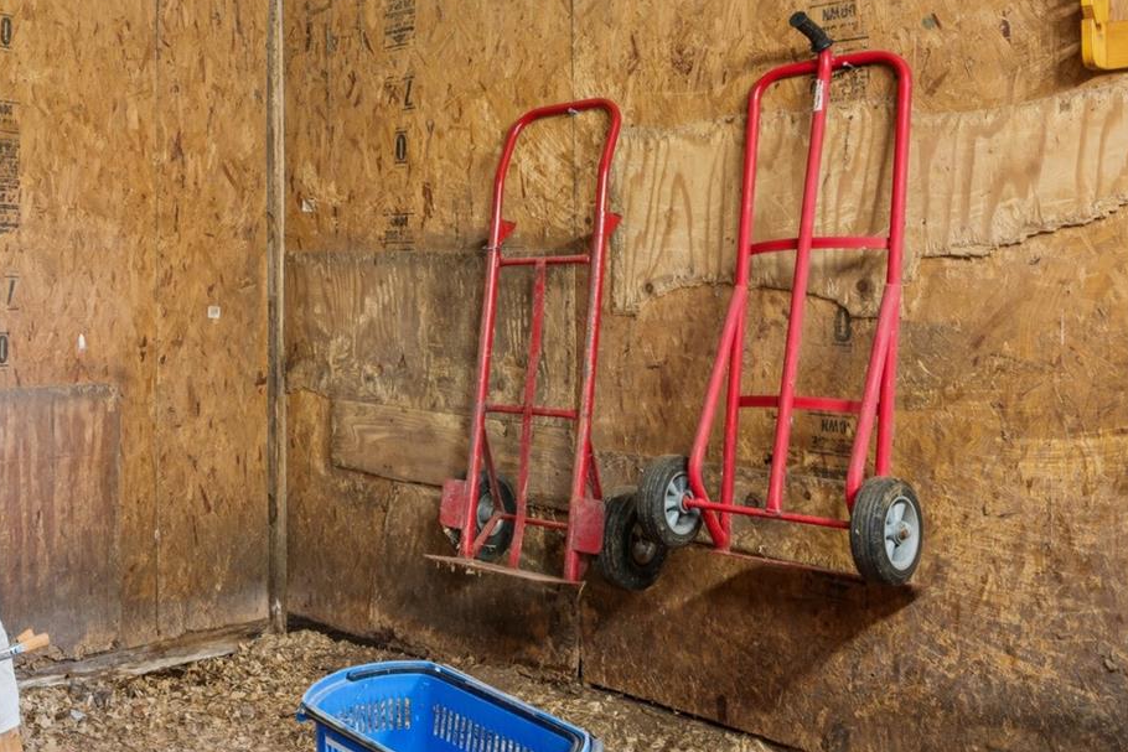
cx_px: 108
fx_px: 1185
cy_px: 291
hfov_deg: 45.9
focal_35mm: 38
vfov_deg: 35.1
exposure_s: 4
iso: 100
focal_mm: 16.8
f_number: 13
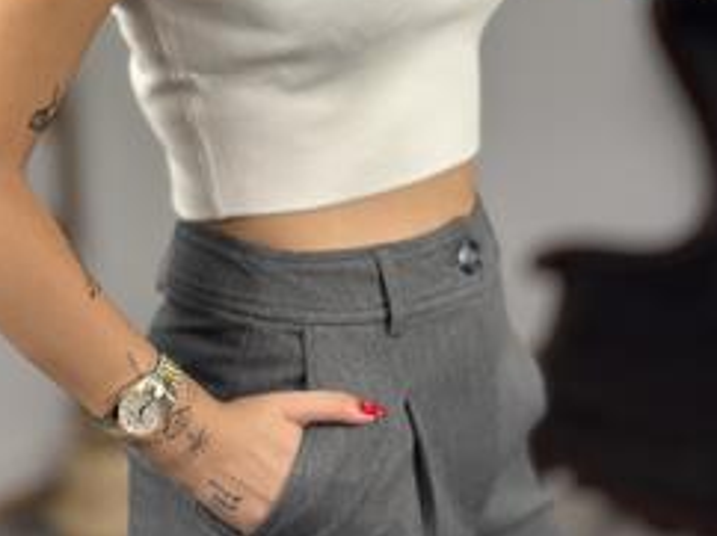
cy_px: 93
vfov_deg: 17.8
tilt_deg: -34.3
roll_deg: +5.0
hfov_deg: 23.8
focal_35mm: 82
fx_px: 1697
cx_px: 302
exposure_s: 1/100
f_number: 1.78
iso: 64
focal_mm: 6.86
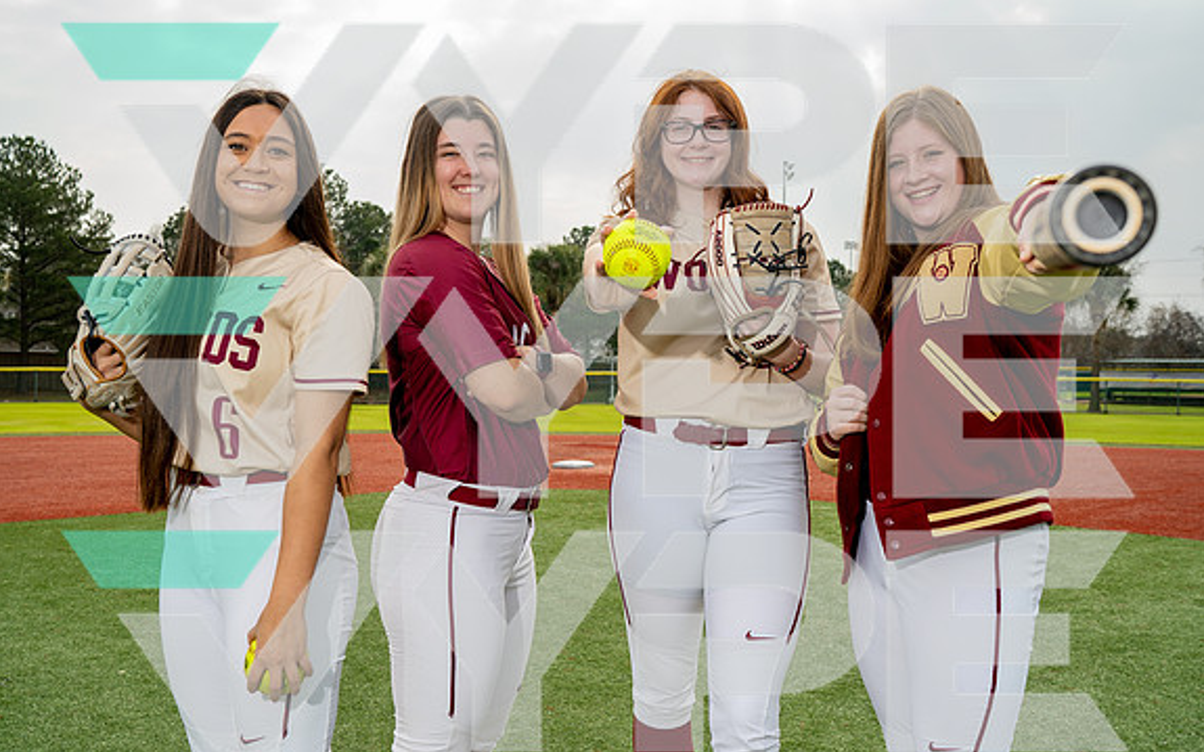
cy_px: 389
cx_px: 601
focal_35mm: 36
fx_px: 1181
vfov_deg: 35.3
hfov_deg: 54.0
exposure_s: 1/250
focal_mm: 35
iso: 80
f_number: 5.6
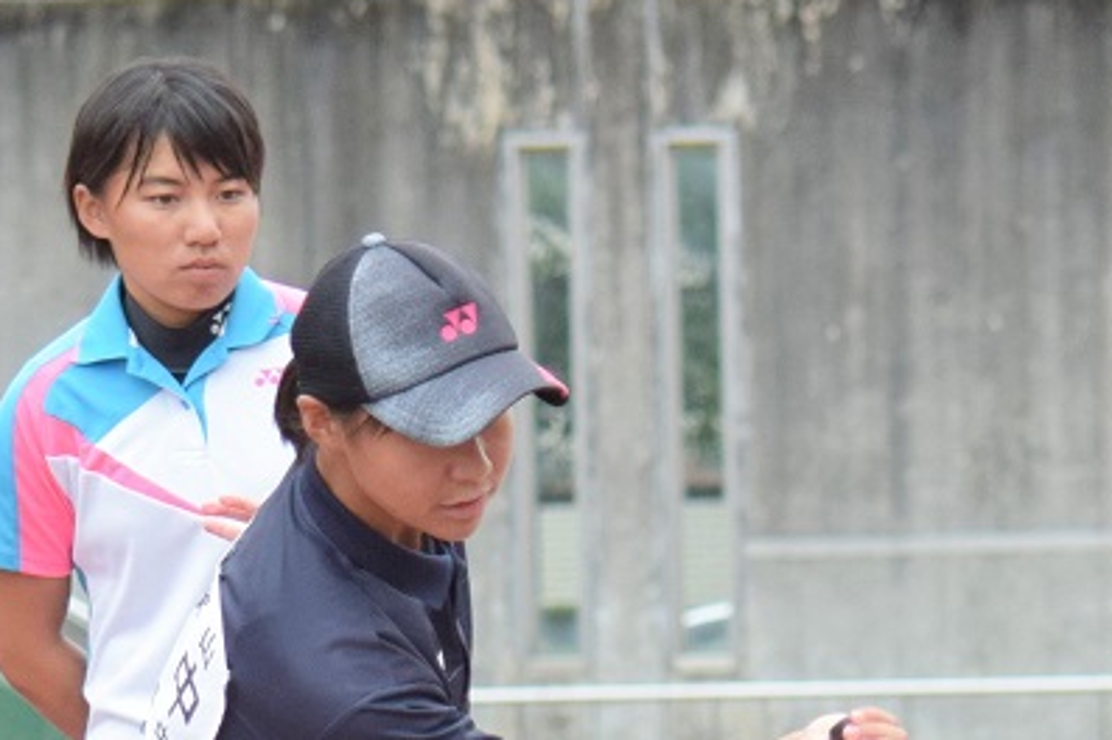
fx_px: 9915
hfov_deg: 6.4
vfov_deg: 4.3
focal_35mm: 321
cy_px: 911
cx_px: 426
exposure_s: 1/1600
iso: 1250
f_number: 4.5
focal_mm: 85
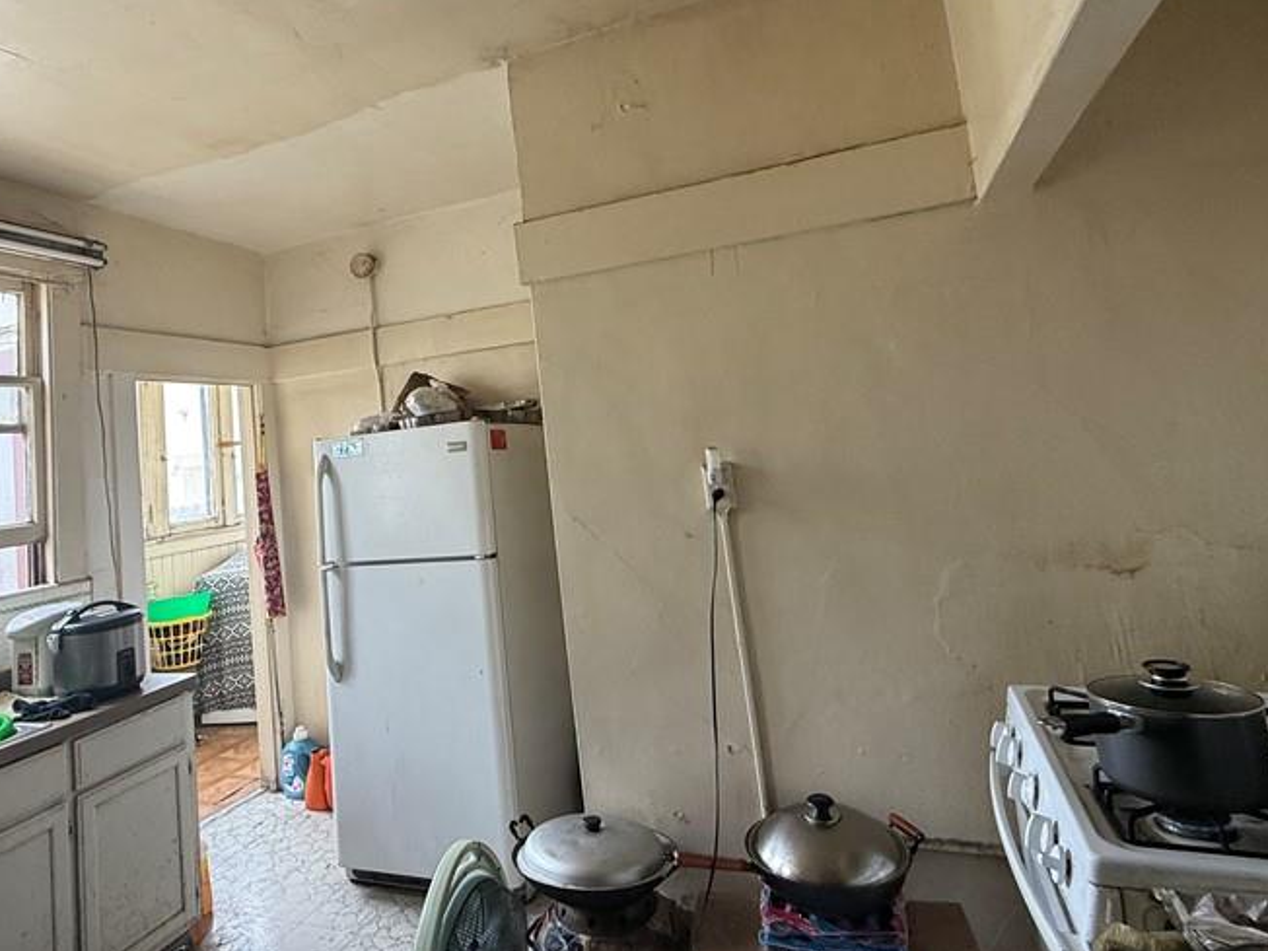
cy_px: 354
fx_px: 806
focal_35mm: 22
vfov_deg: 60.2
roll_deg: +6.6
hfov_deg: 75.8
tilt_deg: +6.2
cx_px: 529
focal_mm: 2.22
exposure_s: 1/121
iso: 250
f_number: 2.2
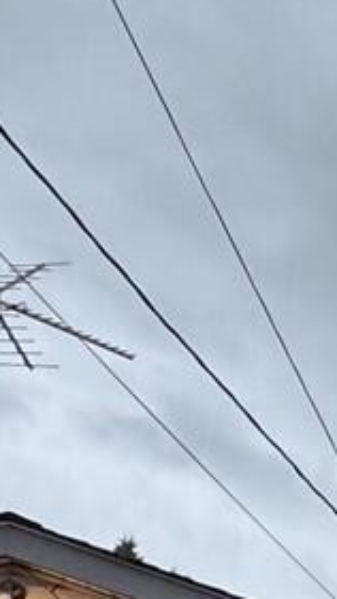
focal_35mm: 87
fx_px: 1383
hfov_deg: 10.4
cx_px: 983
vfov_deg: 22.2
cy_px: 752
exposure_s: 1/467
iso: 40
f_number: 2.2
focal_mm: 2.22
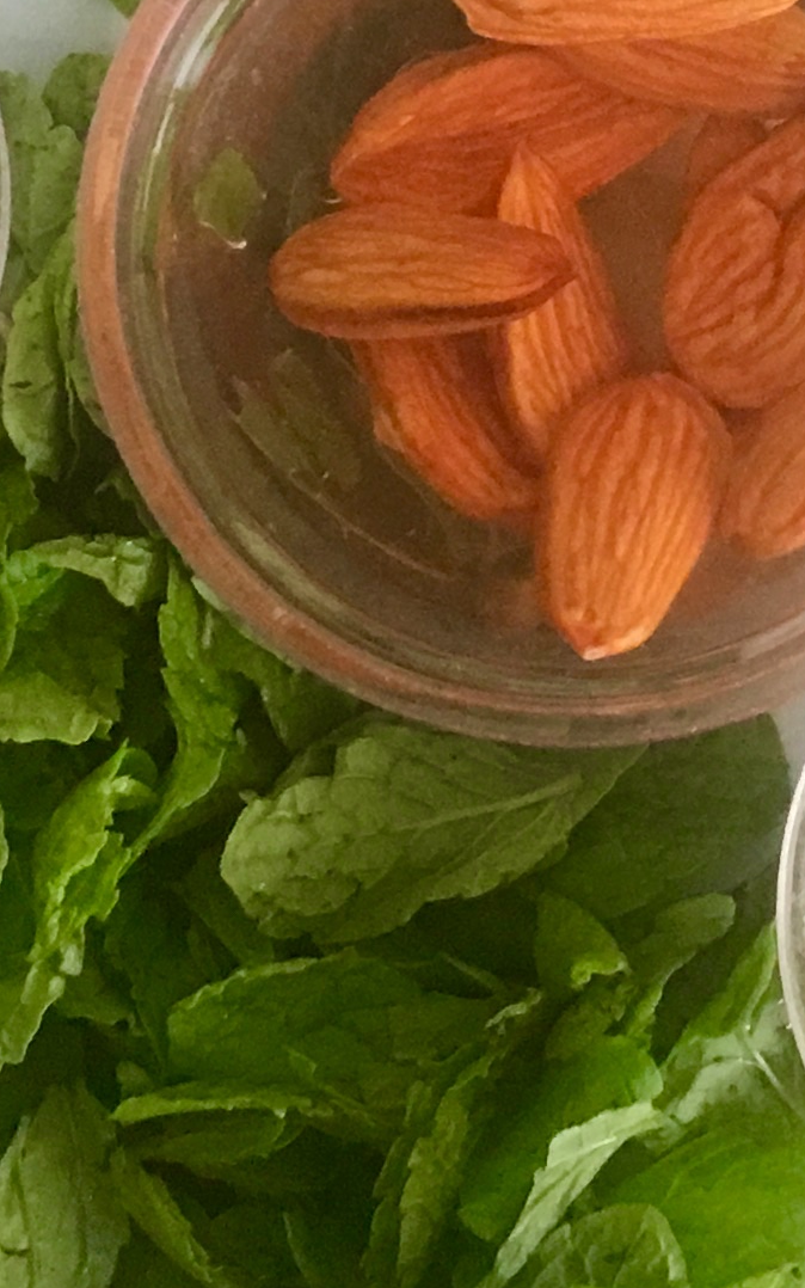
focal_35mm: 115
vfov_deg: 18.0
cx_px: 745
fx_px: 4036
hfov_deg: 11.3
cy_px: 315
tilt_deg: -80.9
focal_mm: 4.15
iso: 100
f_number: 2.2
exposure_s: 1/17
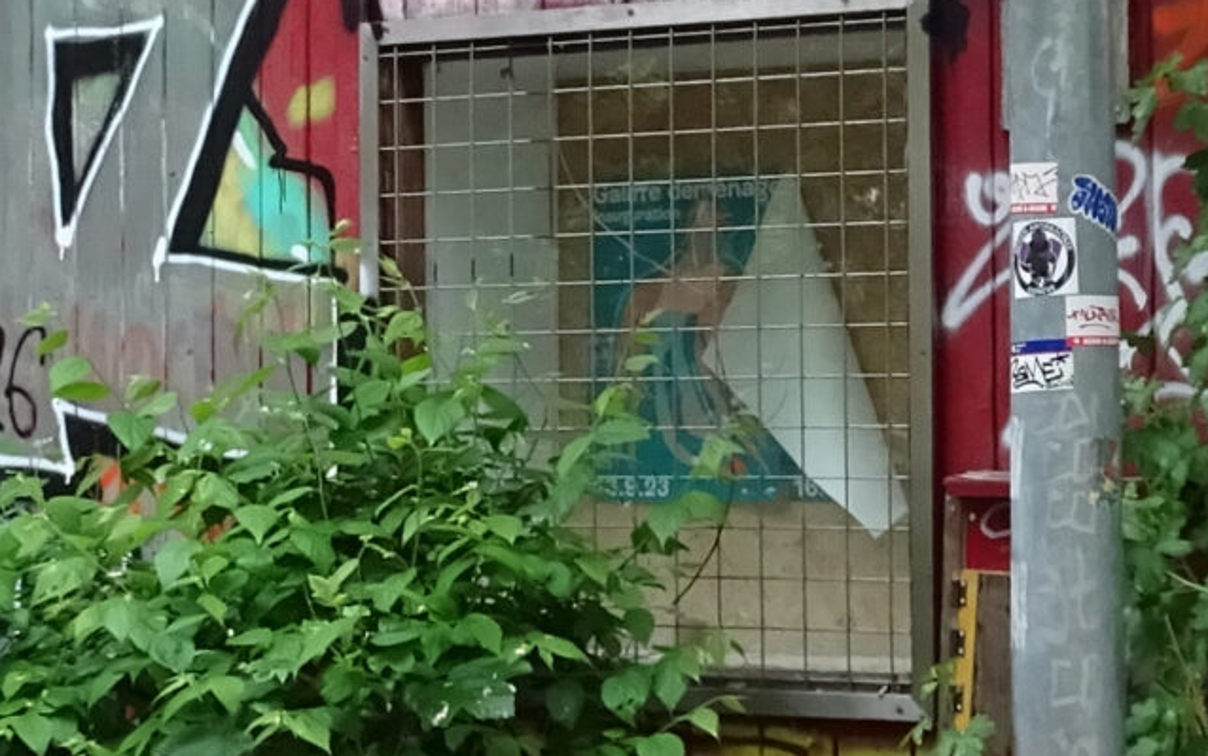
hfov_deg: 20.1
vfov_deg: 12.8
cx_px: 983
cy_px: 292
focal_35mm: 102
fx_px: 3359
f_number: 3.5
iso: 250
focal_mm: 4.1
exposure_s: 1/30
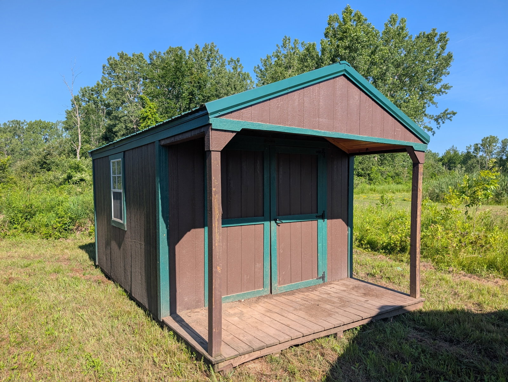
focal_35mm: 24
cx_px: 254
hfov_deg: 71.5
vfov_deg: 56.9
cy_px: 191
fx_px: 353
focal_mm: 6.9
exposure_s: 1/786
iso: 23
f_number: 1.68
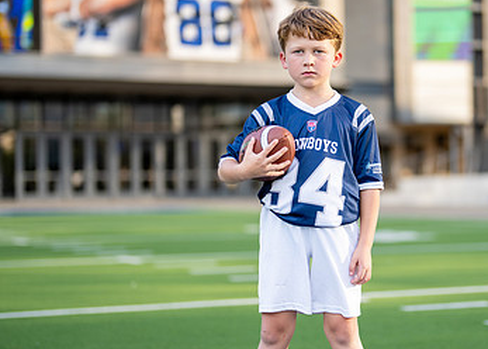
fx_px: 1303
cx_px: 345
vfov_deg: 15.2
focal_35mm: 94
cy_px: 184
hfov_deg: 21.1
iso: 100
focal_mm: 50
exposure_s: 1/2000
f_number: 1.2
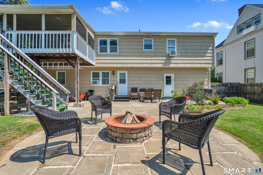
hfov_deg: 96.7
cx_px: 132
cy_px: 88
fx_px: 117
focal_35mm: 16
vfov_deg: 73.7
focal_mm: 16
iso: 250
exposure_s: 1/640
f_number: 5
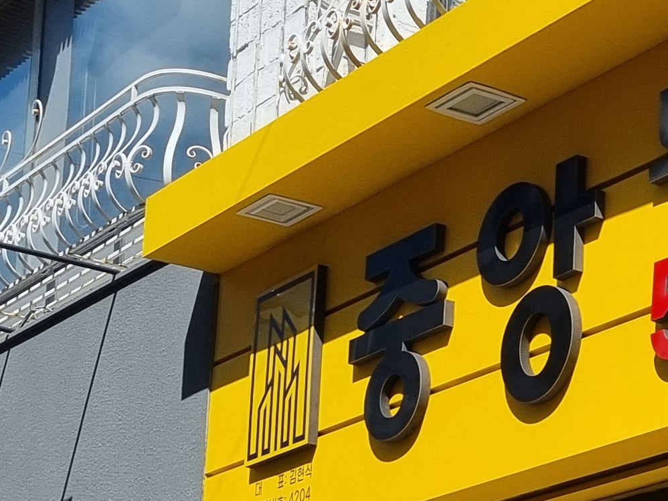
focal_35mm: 105
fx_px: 2027
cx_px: 1088
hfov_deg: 16.5
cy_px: 615
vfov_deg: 13.7
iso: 50
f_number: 1.8
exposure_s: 1/3488
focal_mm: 5.4
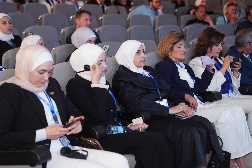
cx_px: 126
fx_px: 469
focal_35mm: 67
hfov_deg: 30.1
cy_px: 84
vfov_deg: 20.3
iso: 1000
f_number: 2.8
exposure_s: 1/160
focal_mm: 67
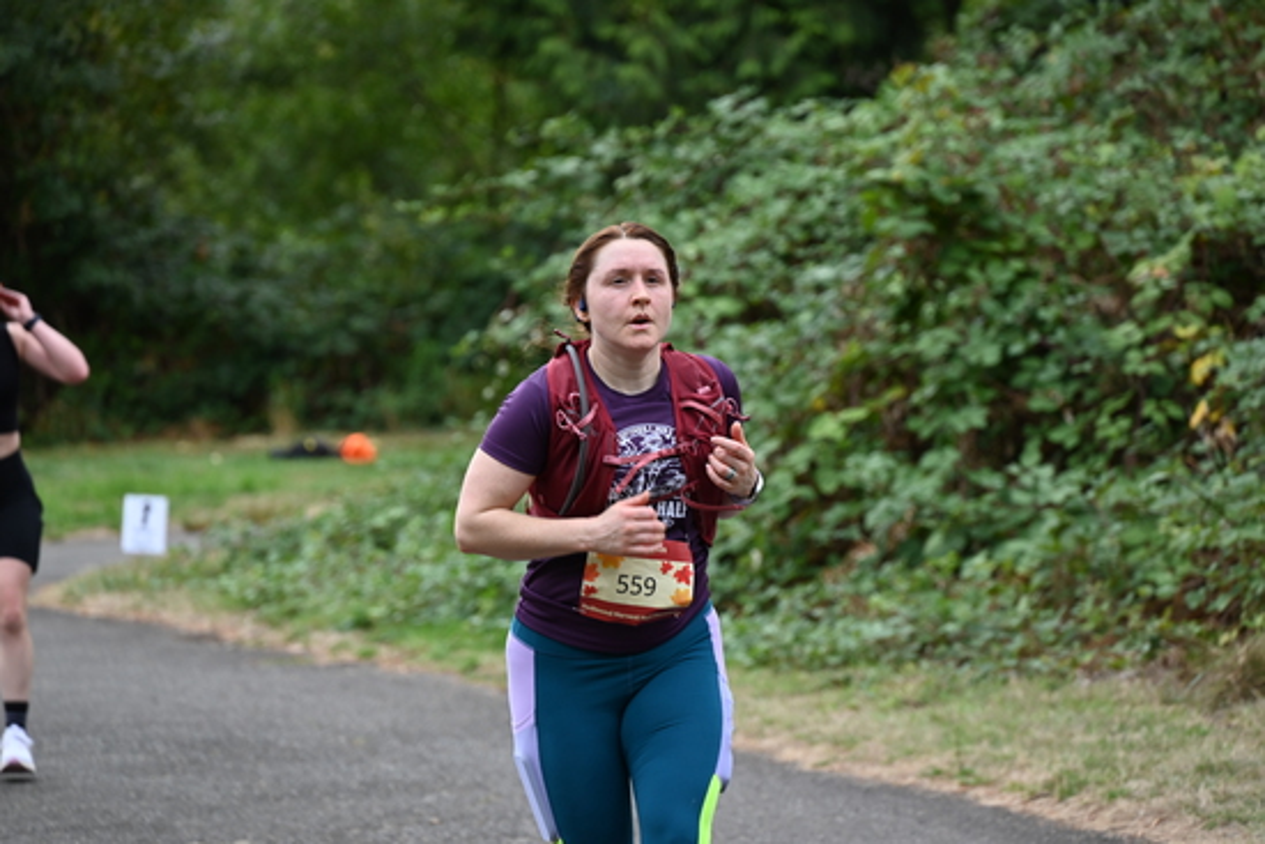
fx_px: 7029
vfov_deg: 6.9
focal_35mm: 200
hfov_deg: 10.3
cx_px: 632
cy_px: 422
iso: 400
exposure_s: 1/320
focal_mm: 200
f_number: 6.3
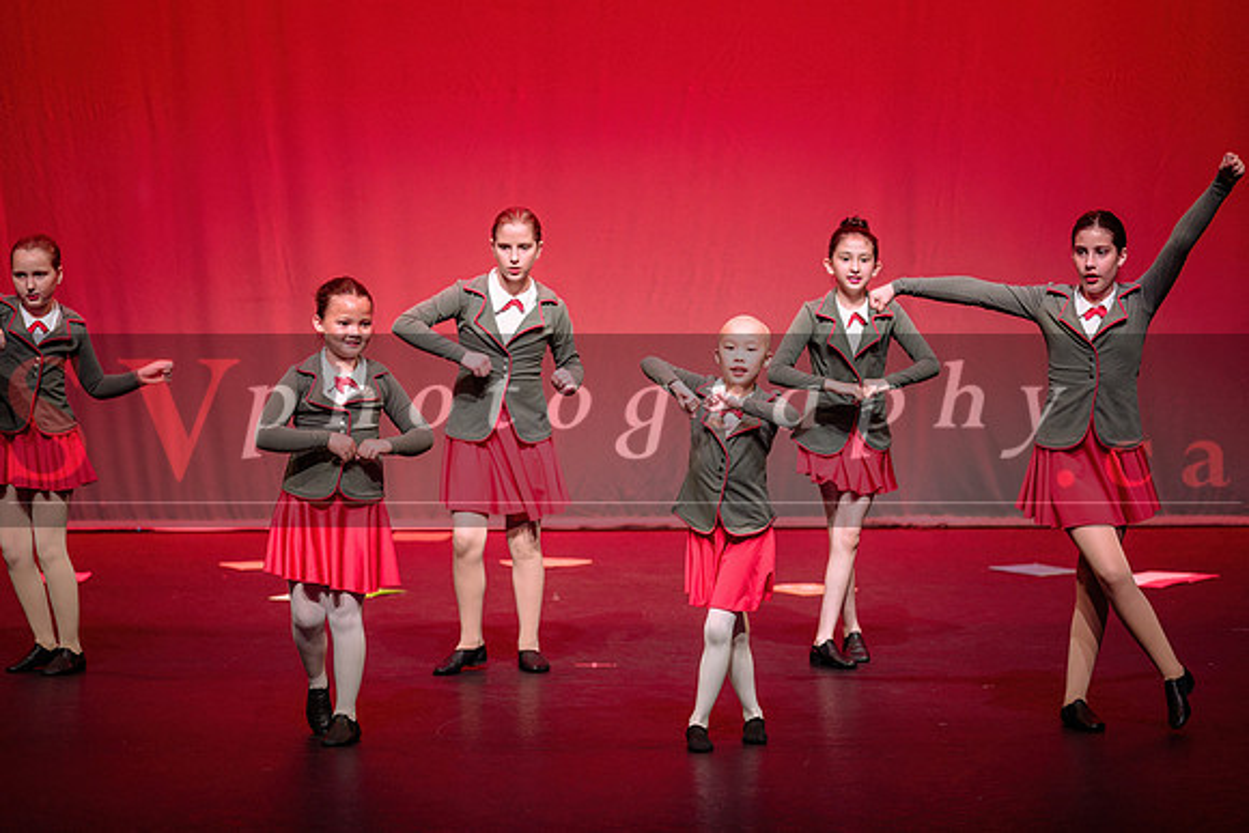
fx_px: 5599
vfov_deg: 8.5
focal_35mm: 161
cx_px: 650
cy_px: 434
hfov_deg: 12.7
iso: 1250
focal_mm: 155
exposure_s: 1/640
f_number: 2.8
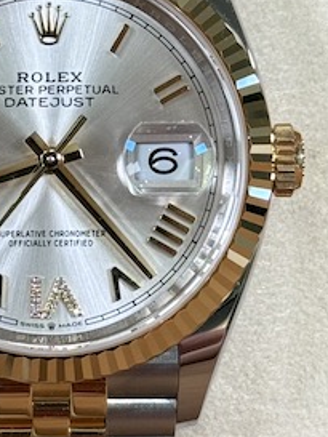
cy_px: 160
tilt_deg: -24.3
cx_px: 53
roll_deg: -1.6
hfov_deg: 8.2
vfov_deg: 11.0
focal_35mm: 180
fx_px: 2272
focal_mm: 6.76
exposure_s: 1/60
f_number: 1.78
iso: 64
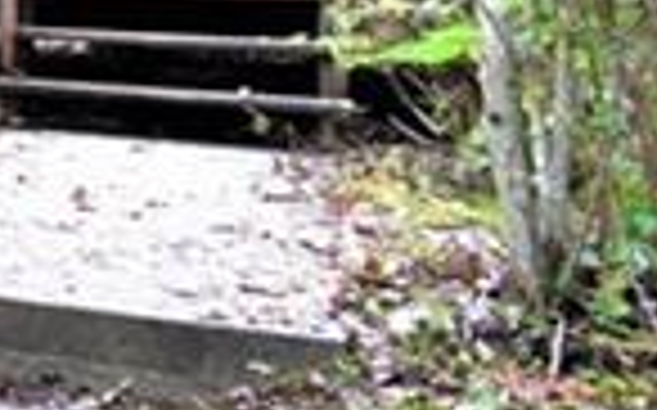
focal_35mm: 107
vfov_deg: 11.6
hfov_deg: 10.0
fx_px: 1914
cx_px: -1566
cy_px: -239
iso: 400
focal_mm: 10
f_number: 6.3
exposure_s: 1/15
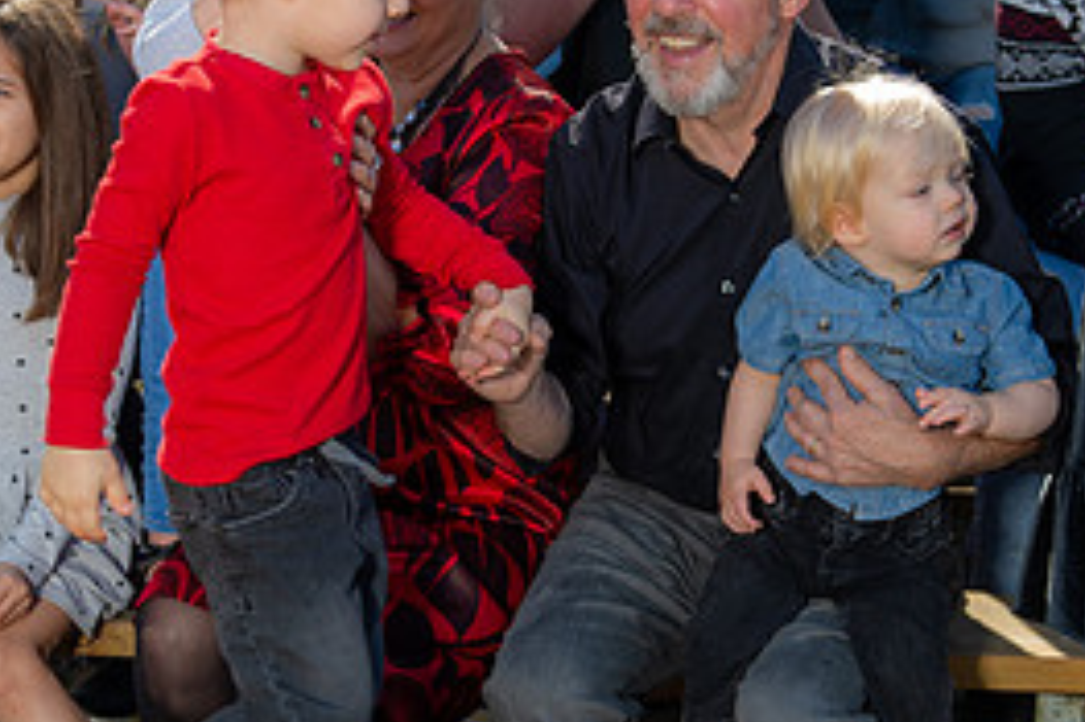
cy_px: 363
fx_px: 3193
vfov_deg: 12.9
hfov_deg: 19.3
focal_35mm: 106
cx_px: 627
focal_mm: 48
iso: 50
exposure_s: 1/250
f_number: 4
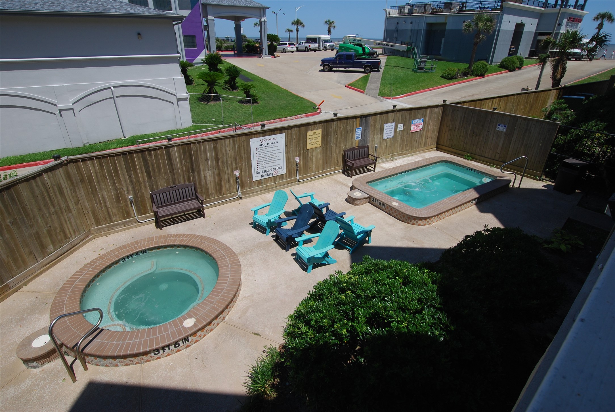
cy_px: 206
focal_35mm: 20
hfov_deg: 85.4
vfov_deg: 63.3
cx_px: 308
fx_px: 333
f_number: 10
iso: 140
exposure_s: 1/250
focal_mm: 13
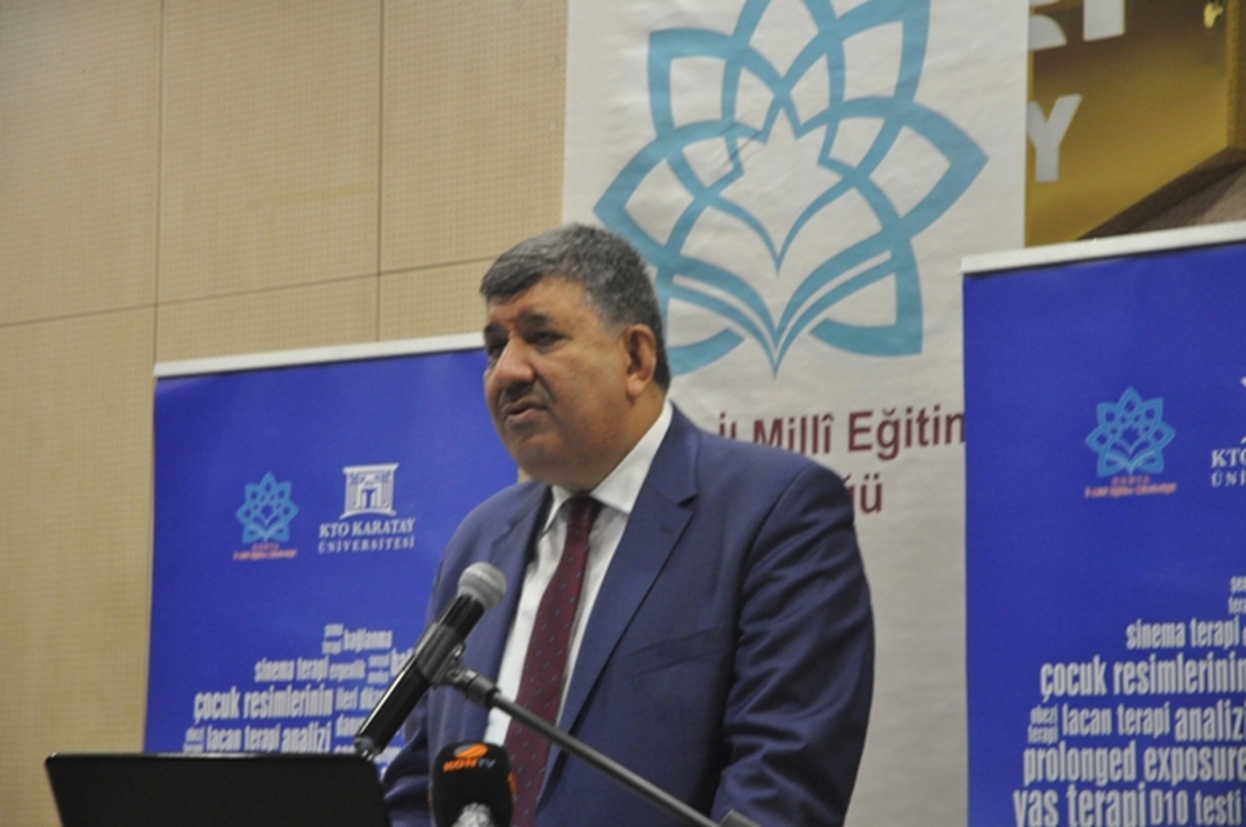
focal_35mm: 105
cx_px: 623
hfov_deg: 19.5
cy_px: 414
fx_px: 3630
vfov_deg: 13.0
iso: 1600
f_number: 4.5
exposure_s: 1/50
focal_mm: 70
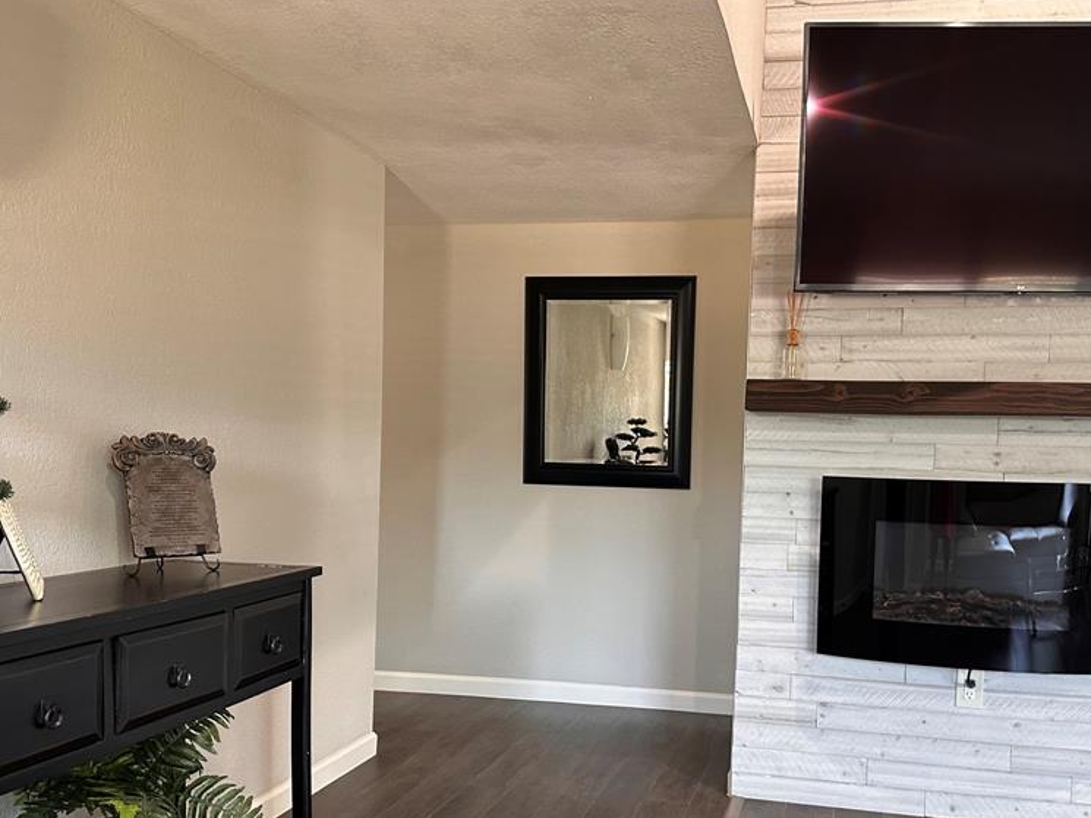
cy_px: 518
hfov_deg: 55.1
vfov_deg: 42.6
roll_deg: -1.8
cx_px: 633
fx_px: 1040
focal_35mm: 33
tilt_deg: -2.6
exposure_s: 1/60
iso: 400
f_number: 1.78
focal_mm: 6.86
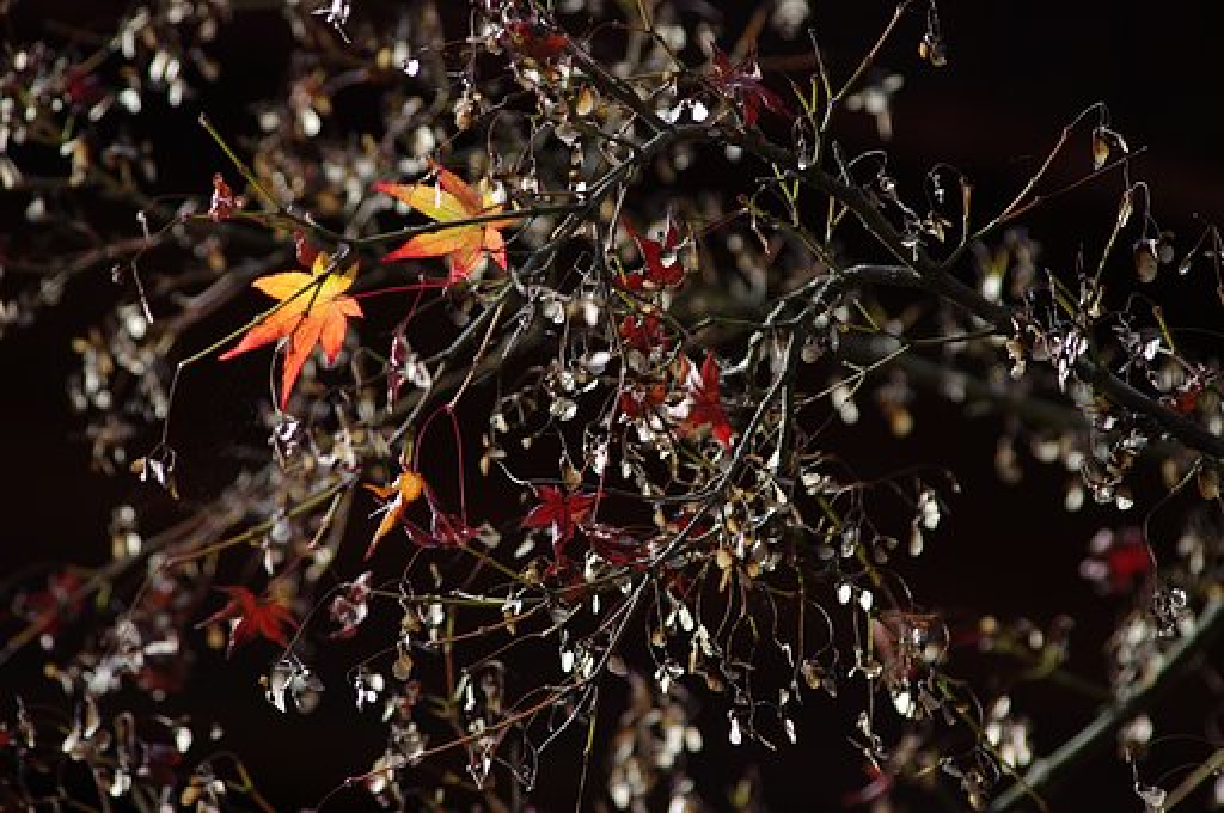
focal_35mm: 255
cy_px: 406
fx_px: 8659
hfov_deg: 8.1
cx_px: 612
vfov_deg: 5.4
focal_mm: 170
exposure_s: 1/250
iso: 100
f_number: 6.7
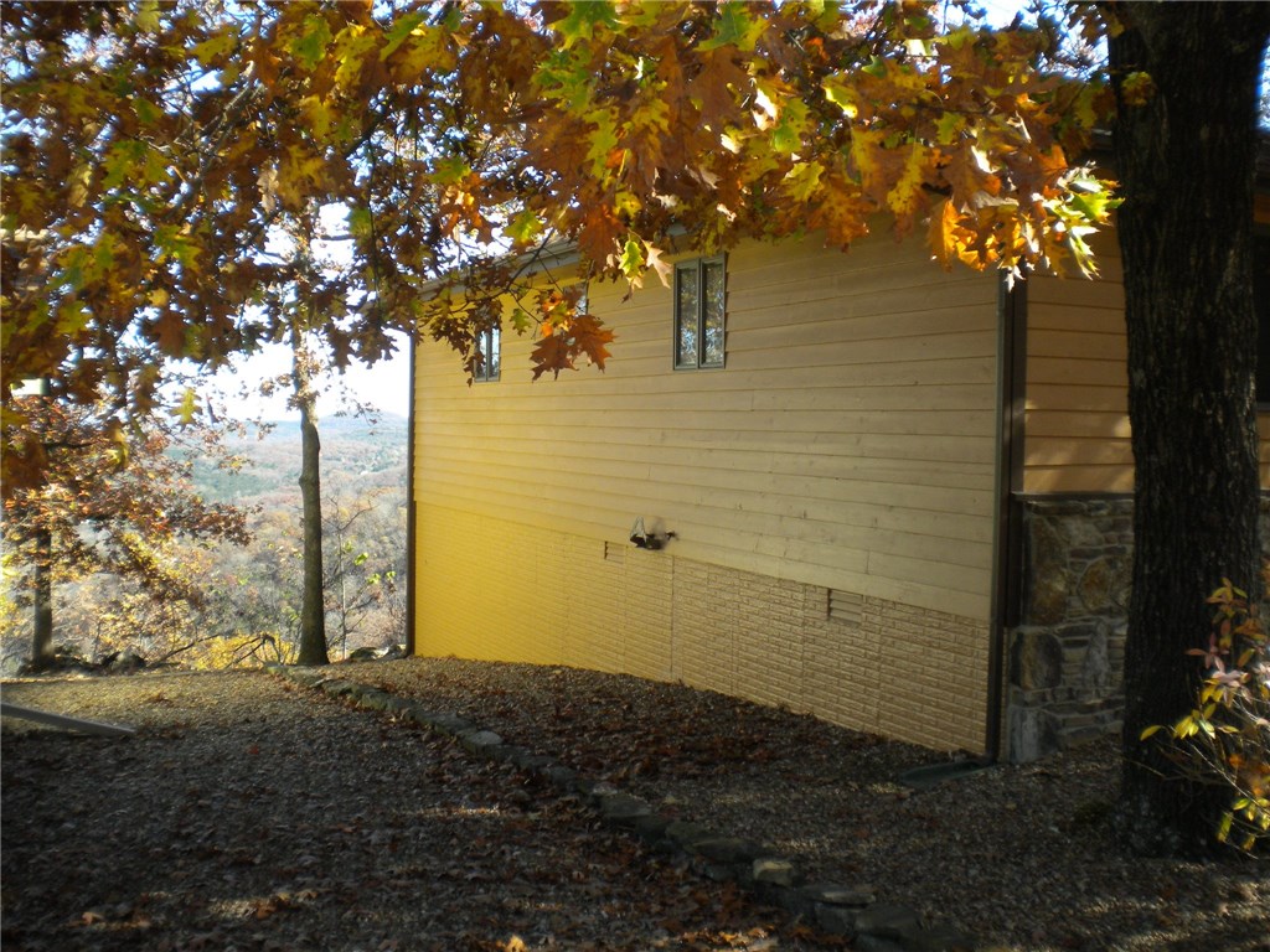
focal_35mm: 35
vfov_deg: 40.7
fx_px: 1284
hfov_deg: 52.6
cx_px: 635
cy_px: 476
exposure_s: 1/156
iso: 113
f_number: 4.6
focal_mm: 6.3
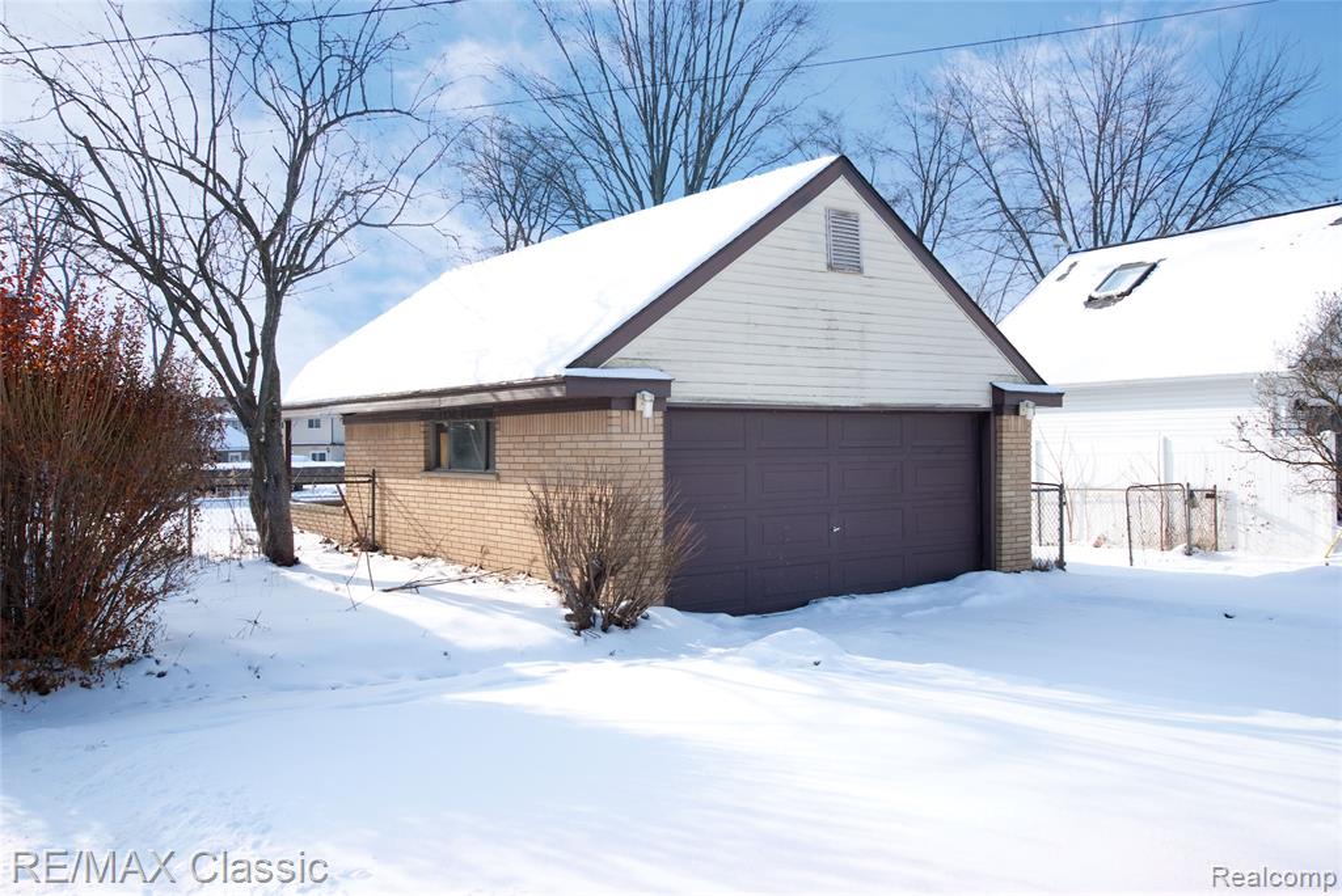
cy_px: 448
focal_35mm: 30
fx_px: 1119
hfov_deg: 61.9
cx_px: 671
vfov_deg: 43.7
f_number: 5.6
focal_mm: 20
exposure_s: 1/250
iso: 200
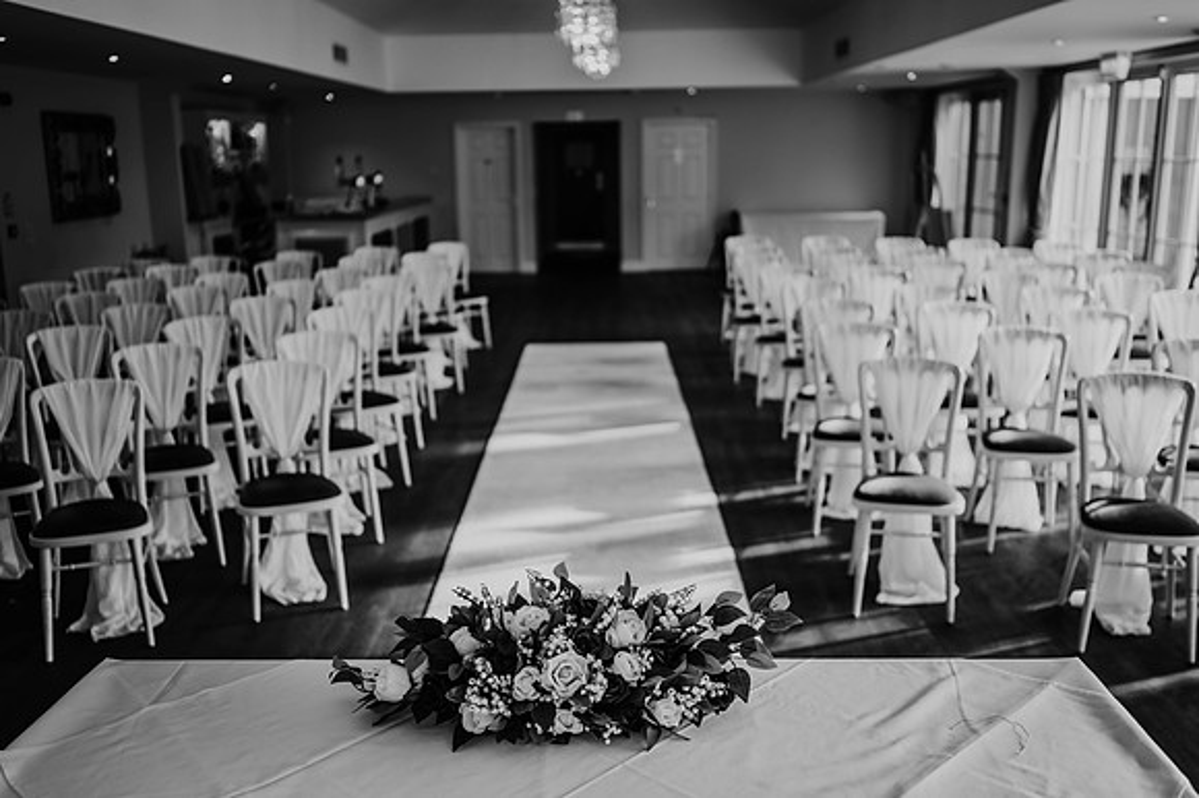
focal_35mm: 35
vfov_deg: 37.8
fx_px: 1165
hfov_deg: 54.5
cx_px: 600
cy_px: 399
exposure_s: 1/160
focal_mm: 35
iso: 100
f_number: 1.8
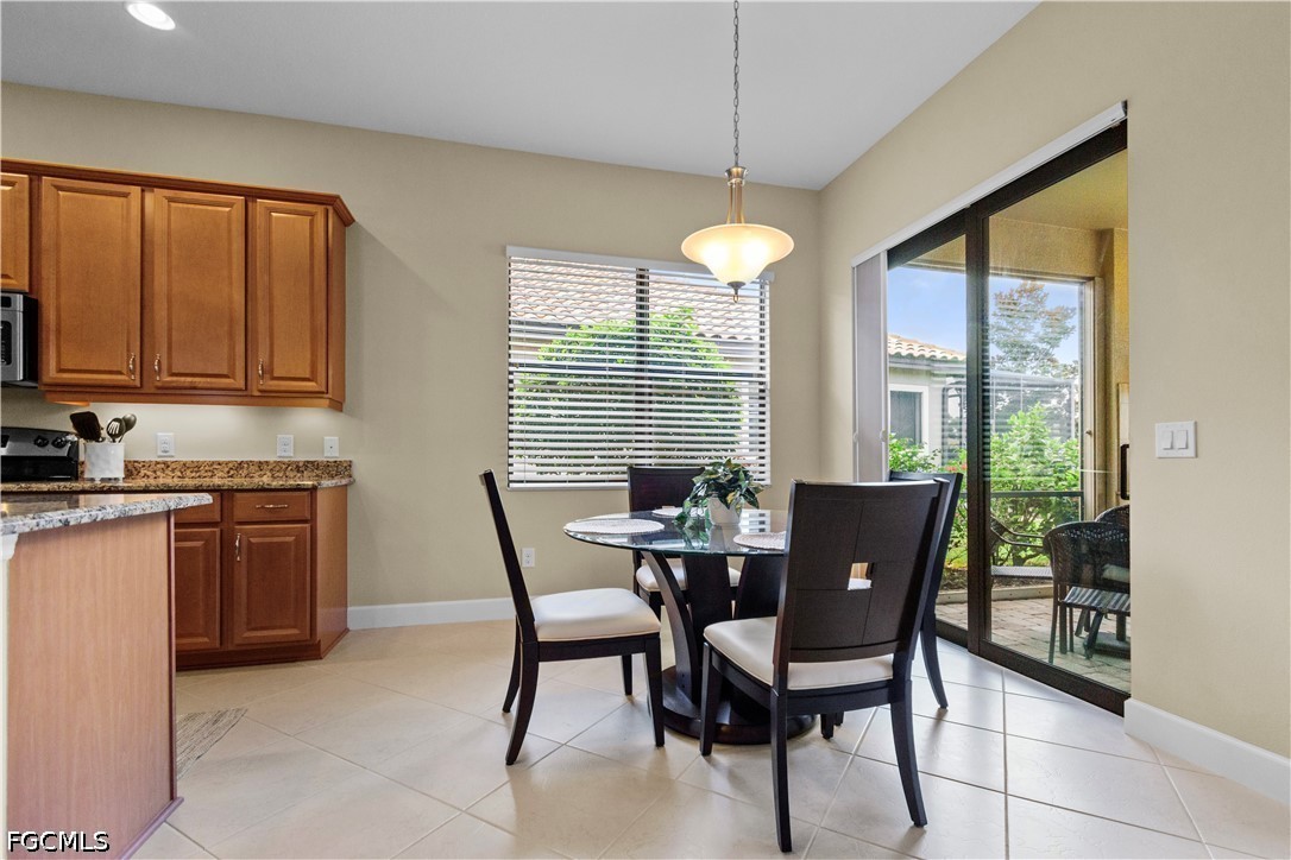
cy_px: 430
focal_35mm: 15
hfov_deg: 100.4
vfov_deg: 77.3
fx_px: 538
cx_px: 646
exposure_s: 1/100
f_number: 5
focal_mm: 10
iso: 800
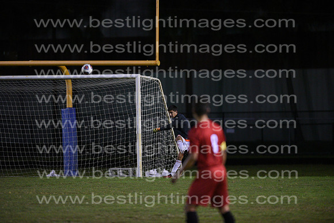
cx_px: 167
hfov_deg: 6.9
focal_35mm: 300
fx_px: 2784
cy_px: 112
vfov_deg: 4.6
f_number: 3.2
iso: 8000
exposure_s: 1/800
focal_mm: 300
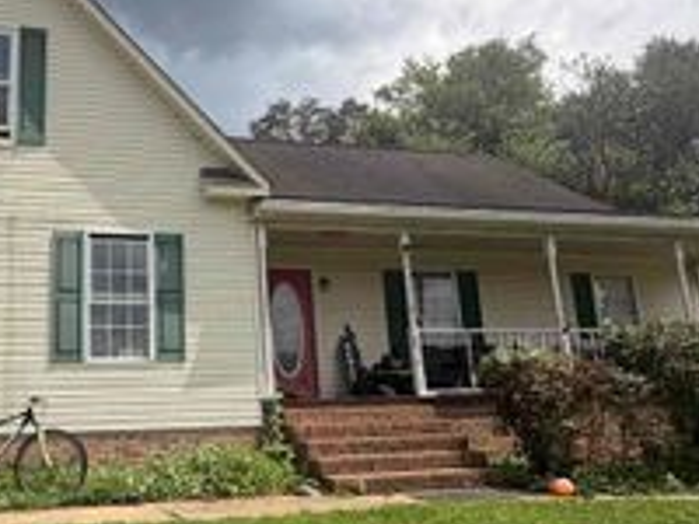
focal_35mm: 35
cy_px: 232
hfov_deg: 50.5
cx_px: 178
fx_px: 707
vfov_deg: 40.6
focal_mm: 2.22
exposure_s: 1/1235
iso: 20
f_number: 2.2
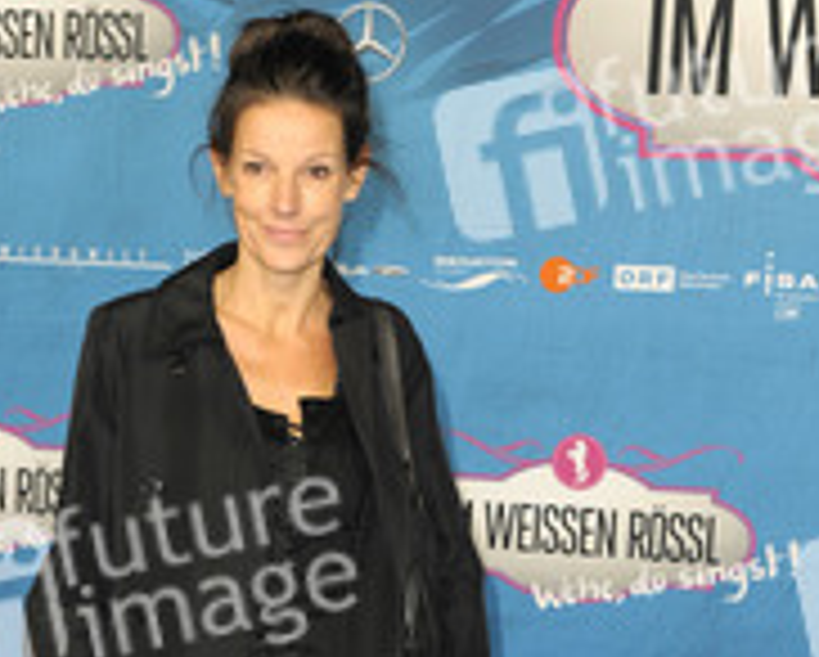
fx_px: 2499
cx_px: 259
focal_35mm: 103
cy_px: 810
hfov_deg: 18.5
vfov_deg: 14.5
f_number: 5
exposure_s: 1/100
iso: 1000
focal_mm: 50
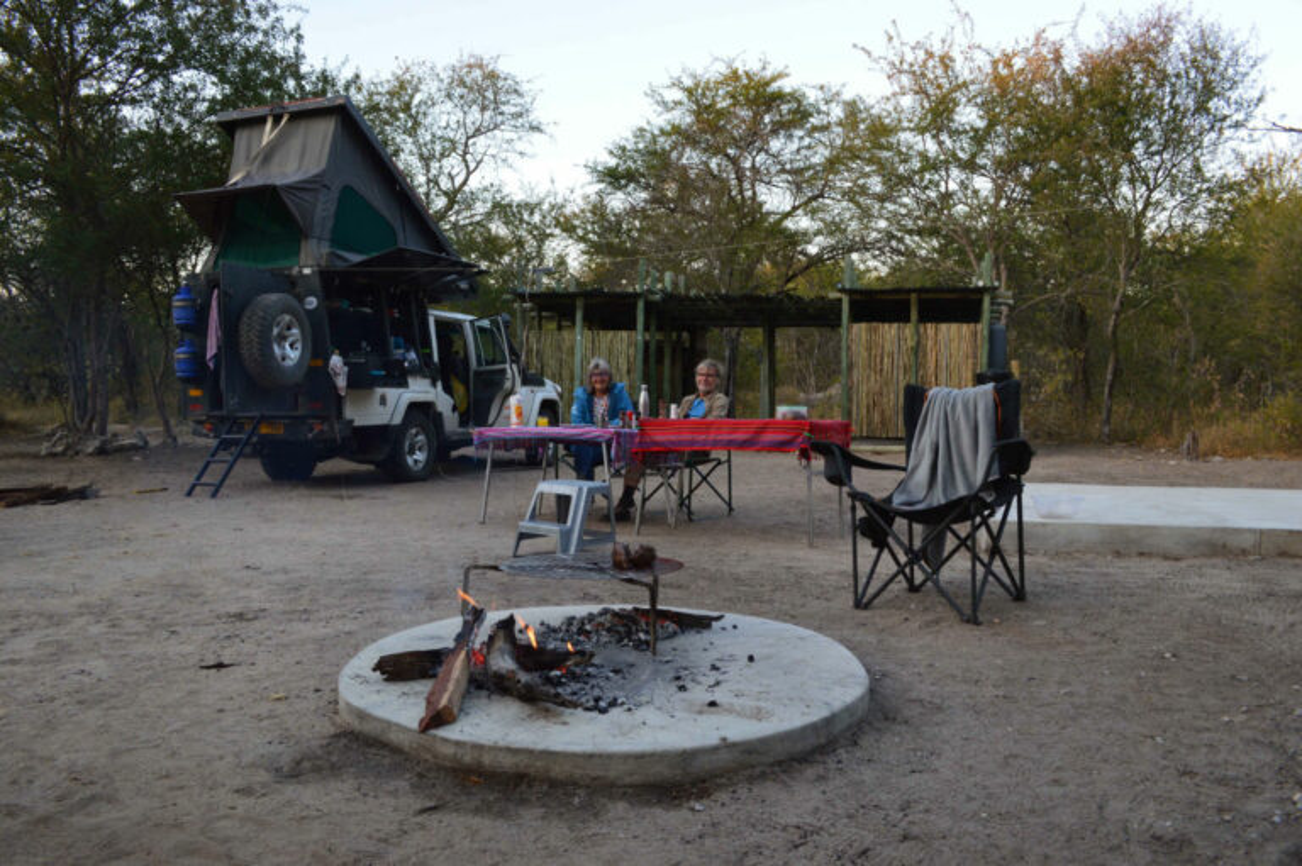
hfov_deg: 67.4
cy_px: 433
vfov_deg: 47.9
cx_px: 651
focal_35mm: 27
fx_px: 976
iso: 400
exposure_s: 1/30
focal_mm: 18
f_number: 7.1
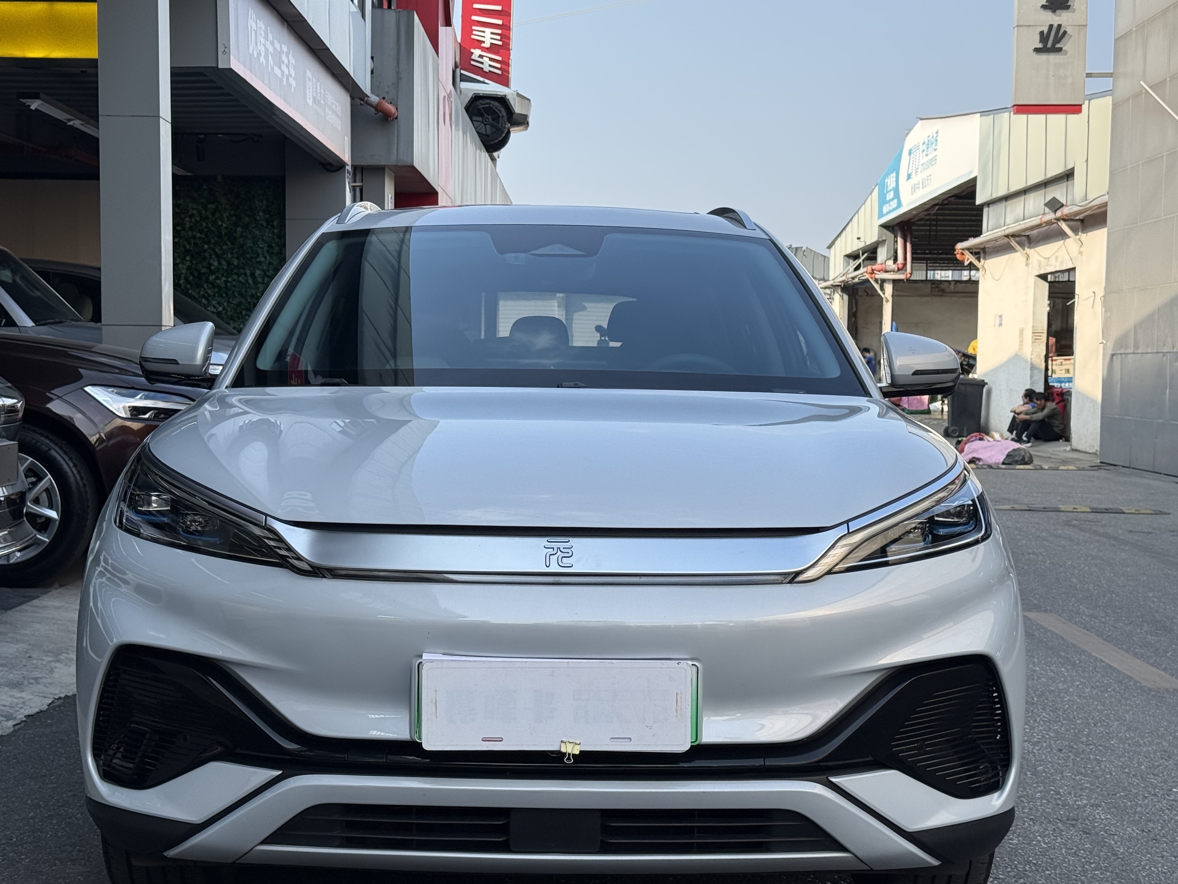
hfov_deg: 34.9
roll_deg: -1.3
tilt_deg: -2.8
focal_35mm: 55
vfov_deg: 26.6
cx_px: 551
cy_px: 470
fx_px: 1872
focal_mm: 6.76
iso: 64
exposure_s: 1/1642
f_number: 1.78
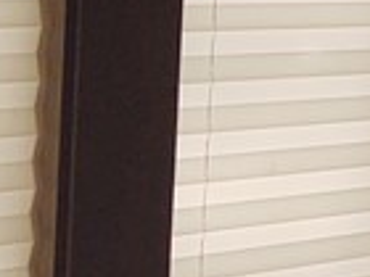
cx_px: 986
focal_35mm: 198
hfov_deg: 8.8
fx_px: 2116
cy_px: 135
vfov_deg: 7.5
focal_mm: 4.75
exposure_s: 1/1162
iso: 100
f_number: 1.7
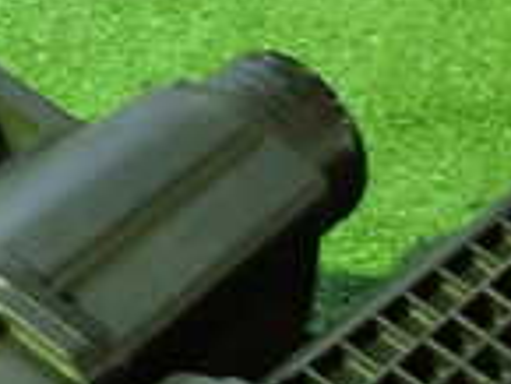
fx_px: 1832
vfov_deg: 11.5
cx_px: 419
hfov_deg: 15.8
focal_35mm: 124
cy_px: 578
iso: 800
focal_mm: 5.4
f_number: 2.3
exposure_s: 1/25
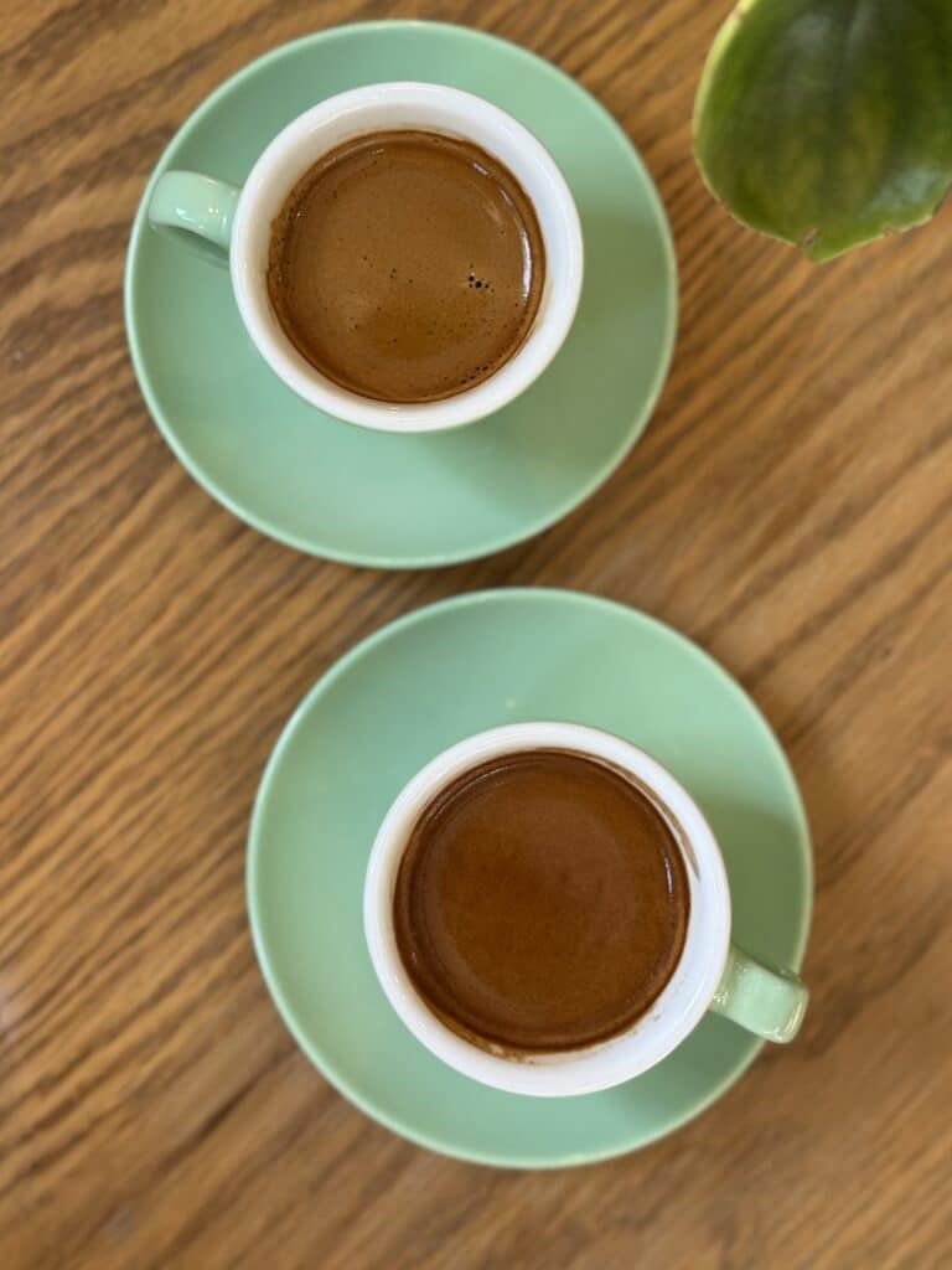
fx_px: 1760
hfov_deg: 30.3
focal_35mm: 48
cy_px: 635
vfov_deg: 39.7
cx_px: 476
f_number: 1.78
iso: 100
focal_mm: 6.76
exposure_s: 1/93
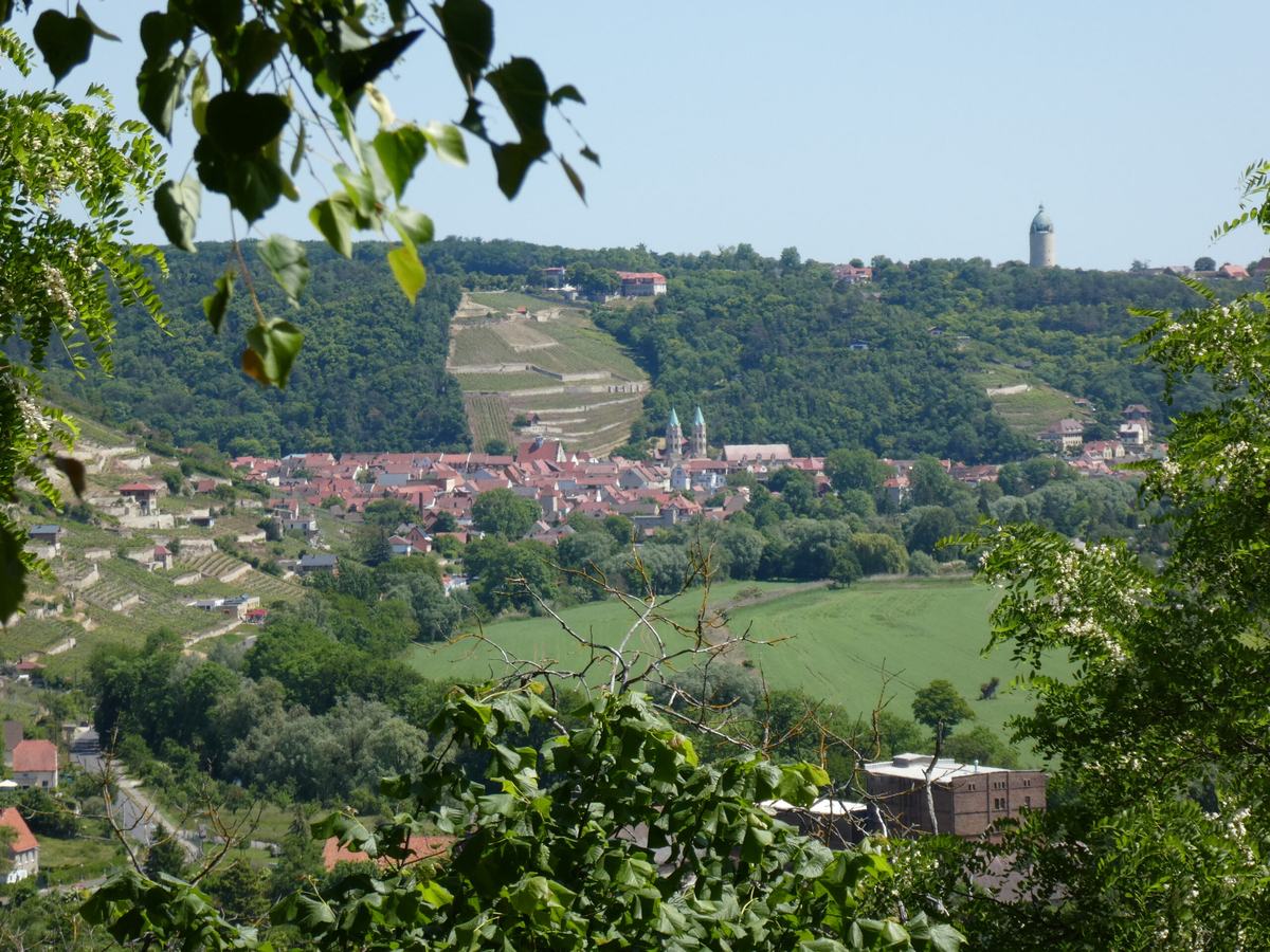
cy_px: 476
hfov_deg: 13.8
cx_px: 635
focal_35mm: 143
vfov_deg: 10.4
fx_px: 5246
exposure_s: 1/320
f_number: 5.4
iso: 80
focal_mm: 25.6
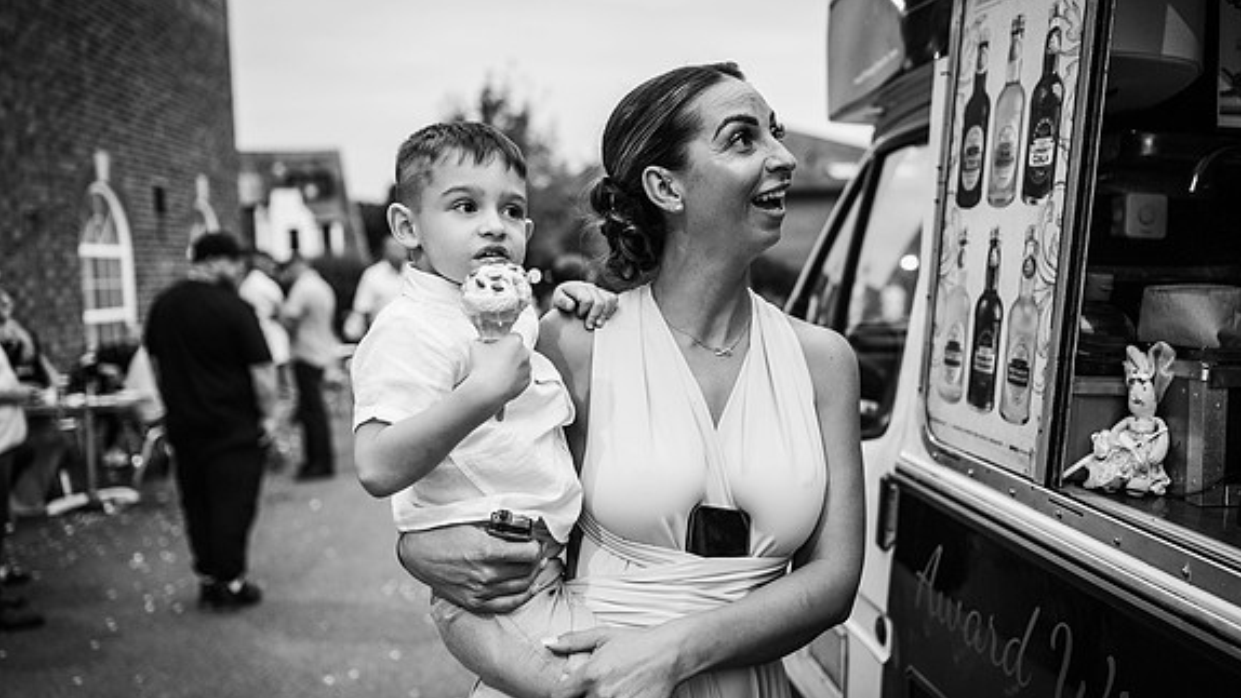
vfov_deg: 32.0
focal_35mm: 37
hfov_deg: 54.0
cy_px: 337
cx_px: 625
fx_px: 1218
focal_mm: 35
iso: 800
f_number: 2.2
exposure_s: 1/200
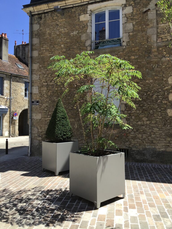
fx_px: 205
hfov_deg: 45.4
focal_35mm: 31
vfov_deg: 58.4
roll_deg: +0.0
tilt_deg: +1.4
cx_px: 86
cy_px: 114
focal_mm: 3.3
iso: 25
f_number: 2.4
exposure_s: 1/578
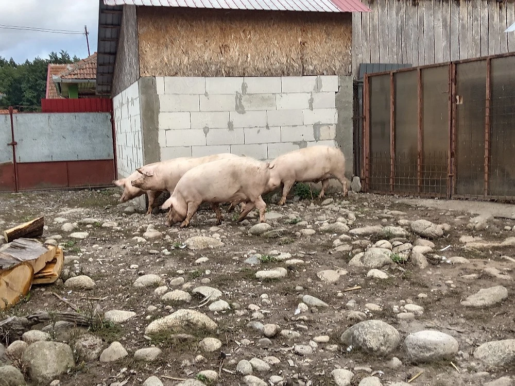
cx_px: 258
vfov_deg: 36.8
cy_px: 193
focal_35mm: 39
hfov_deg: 47.9
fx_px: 580
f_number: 1.8
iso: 111
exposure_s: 1/33.3
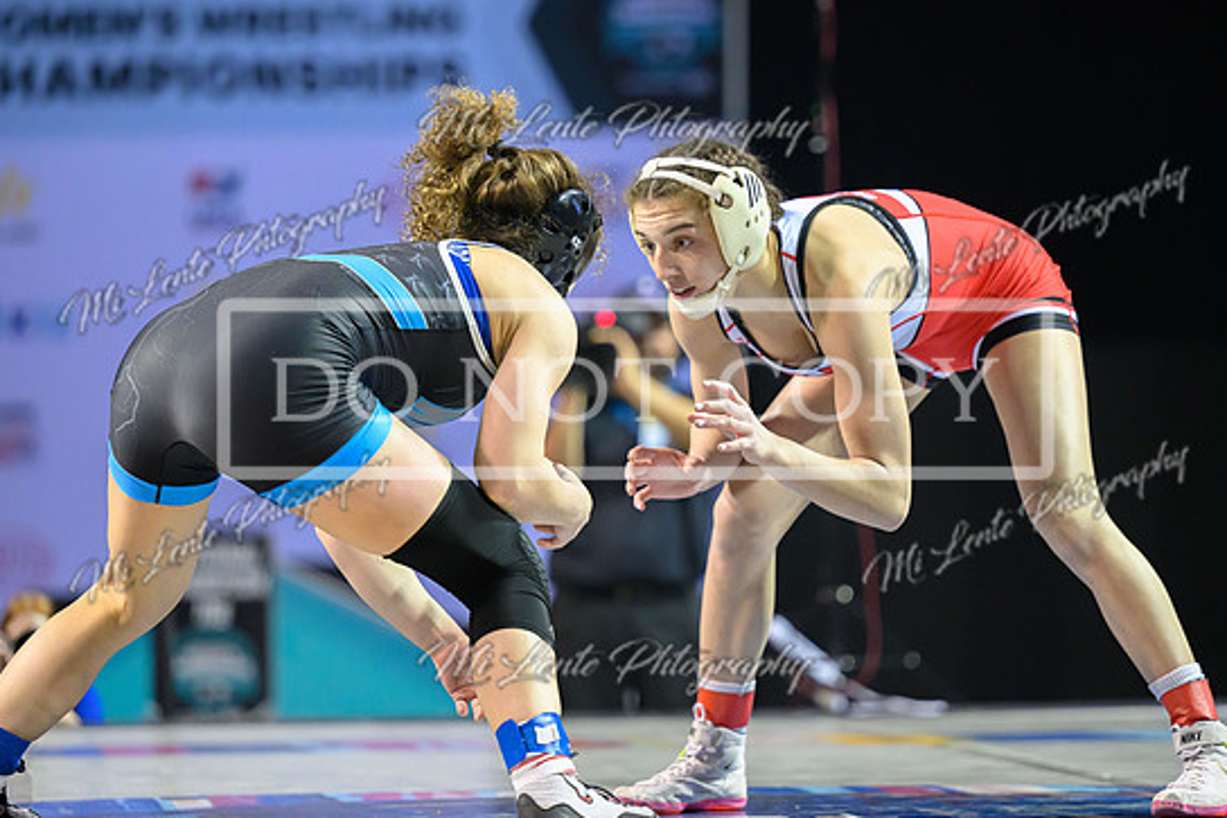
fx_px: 6000
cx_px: 648
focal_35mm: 176
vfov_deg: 7.8
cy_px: 381
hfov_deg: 11.7
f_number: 2.8
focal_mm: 145
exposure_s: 1/800
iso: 4000
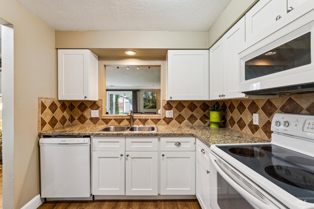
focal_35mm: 15
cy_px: 104
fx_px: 133
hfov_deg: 99.3
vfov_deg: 76.2
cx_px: 157
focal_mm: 15.3
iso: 400
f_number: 13
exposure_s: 1/3.33
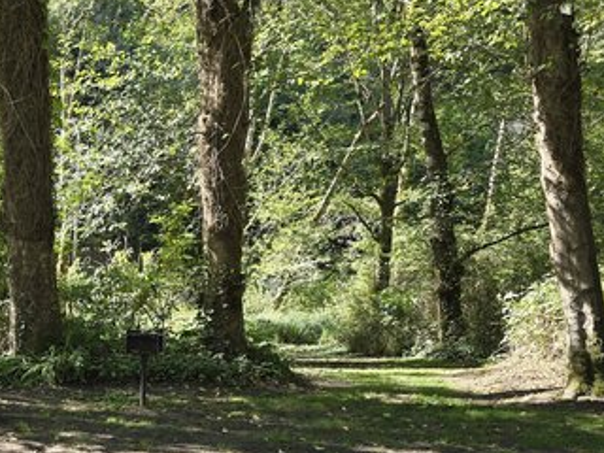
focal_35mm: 46
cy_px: 381
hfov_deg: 37.4
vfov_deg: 30.5
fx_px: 803
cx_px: 19
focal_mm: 6.3
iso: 40
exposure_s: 1/180
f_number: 1.7
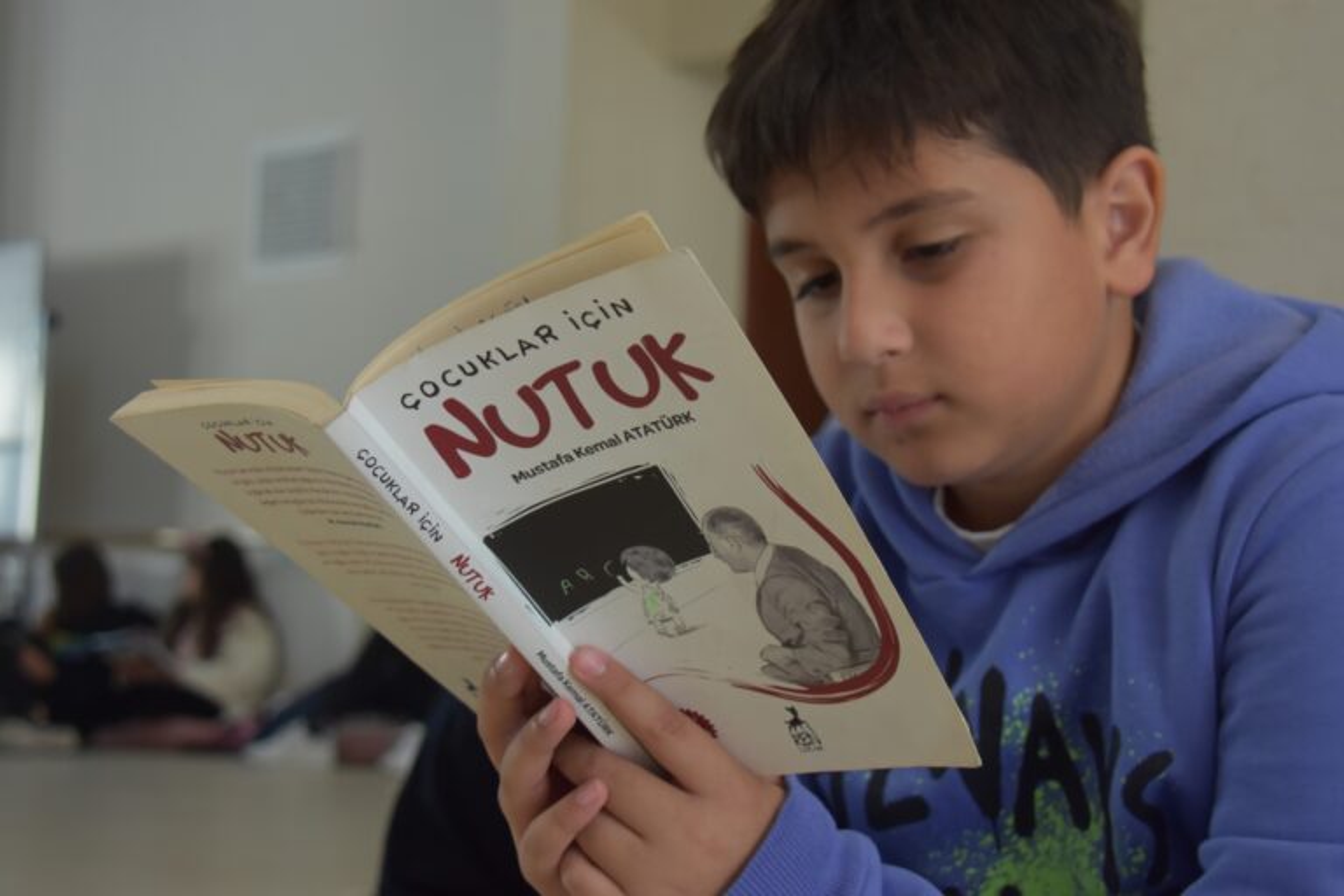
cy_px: 448
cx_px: 672
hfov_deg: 33.4
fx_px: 2240
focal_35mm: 60
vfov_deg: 22.6
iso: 800
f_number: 5.6
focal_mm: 40
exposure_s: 1/125
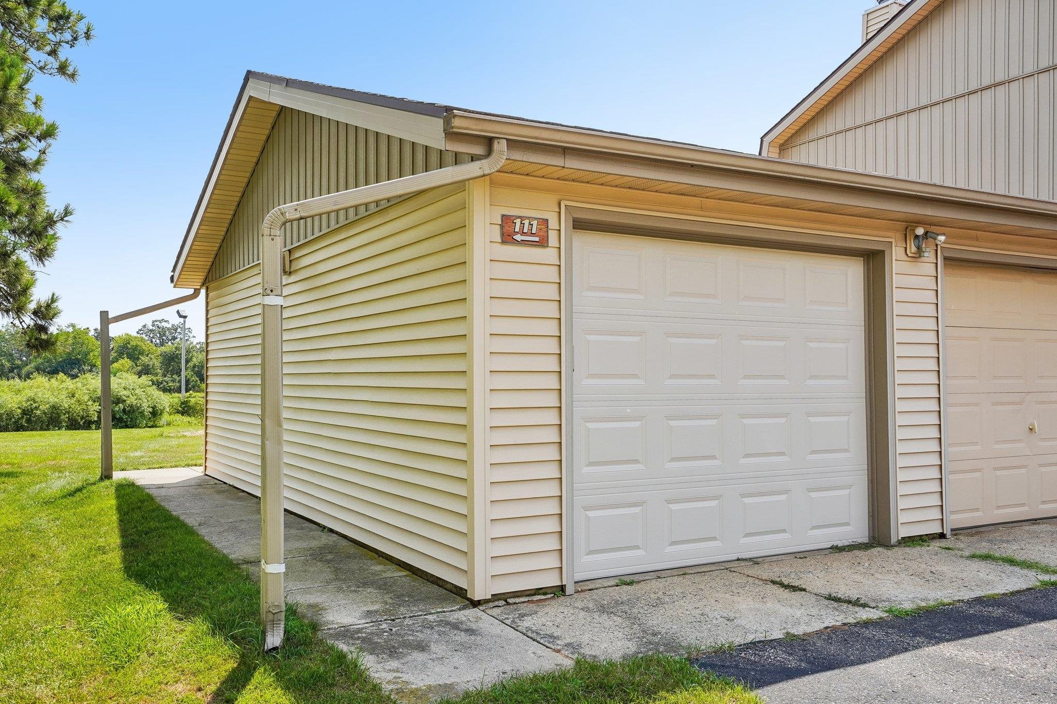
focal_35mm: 31
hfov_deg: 60.3
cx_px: 528
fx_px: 910
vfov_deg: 42.3
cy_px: 352
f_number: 8
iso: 400
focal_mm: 31
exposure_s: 1/500
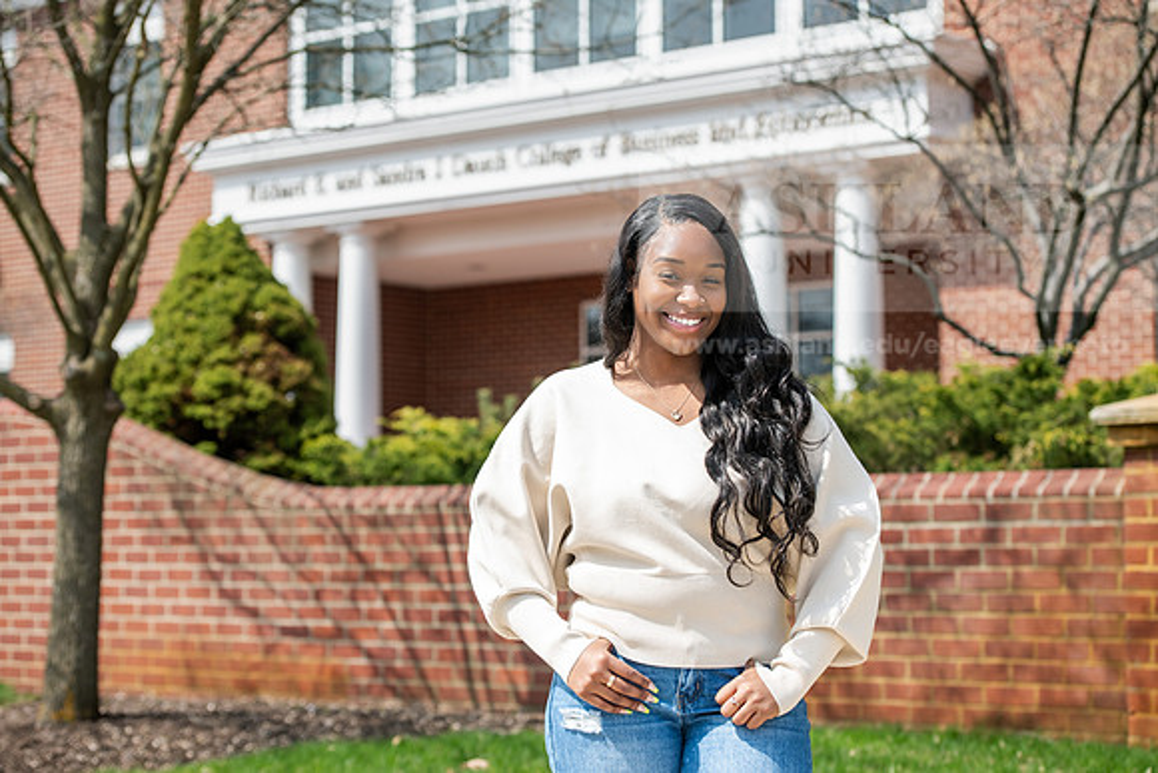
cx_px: 579
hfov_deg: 25.4
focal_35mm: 80
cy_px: 386
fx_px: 2574
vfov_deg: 17.1
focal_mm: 80
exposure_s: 1/640
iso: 200
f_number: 4.5
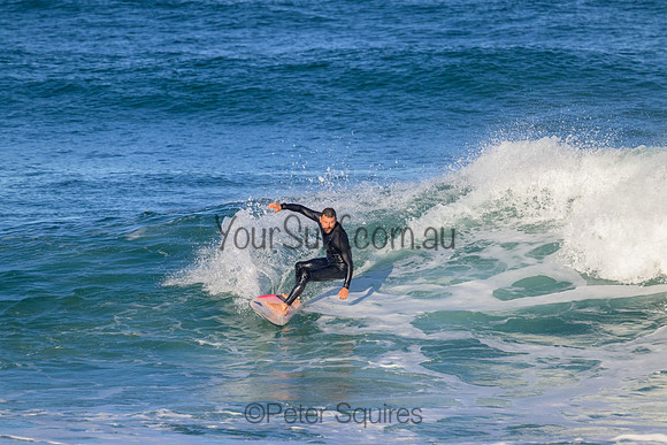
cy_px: 222
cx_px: 334
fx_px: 11489
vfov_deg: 2.2
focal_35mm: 620
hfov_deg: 3.3
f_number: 11
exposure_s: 1/2000
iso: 1100
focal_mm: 620
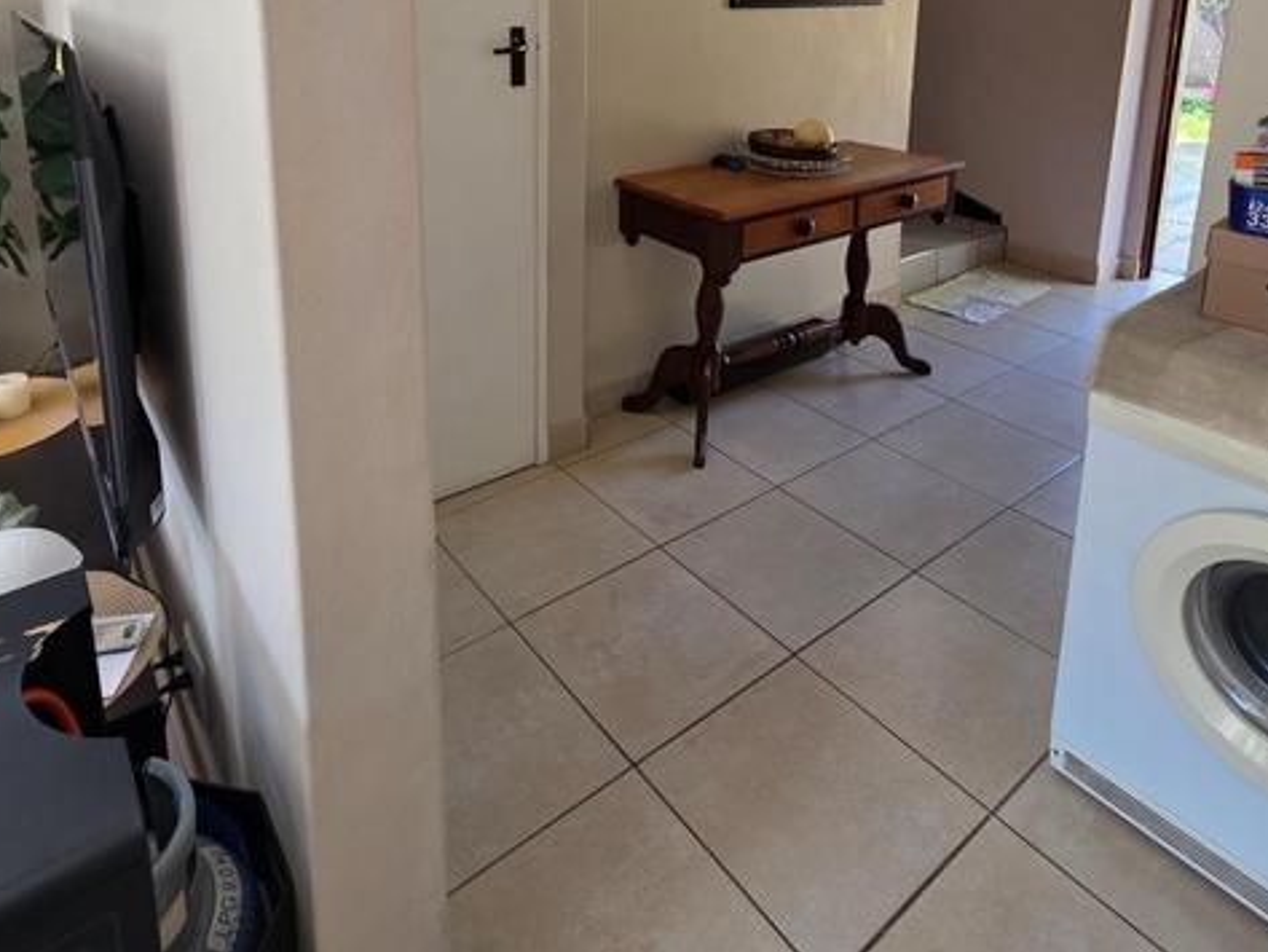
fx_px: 806
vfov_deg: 55.4
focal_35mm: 22
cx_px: 600
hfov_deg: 76.3
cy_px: 150
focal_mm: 2.2
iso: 100
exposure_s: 1/100
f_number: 1.9
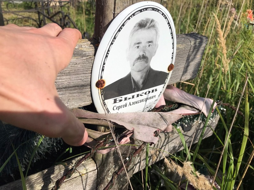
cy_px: 95
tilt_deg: -30.2
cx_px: 127
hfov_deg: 63.4
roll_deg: -5.2
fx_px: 205
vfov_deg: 49.7
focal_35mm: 28
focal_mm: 3.99
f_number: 1.8
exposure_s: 1/5051
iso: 20
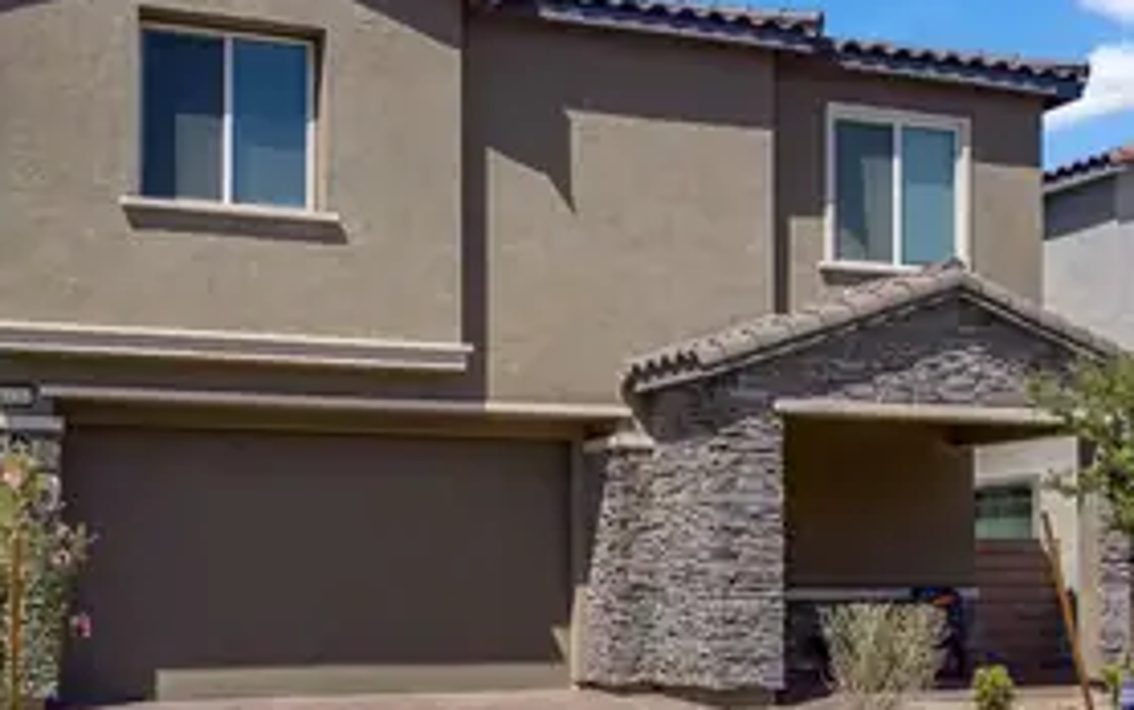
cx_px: 502
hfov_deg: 38.1
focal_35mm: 53
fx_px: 1639
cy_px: 386
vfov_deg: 24.4
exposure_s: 1/400
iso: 100
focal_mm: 24
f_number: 7.1
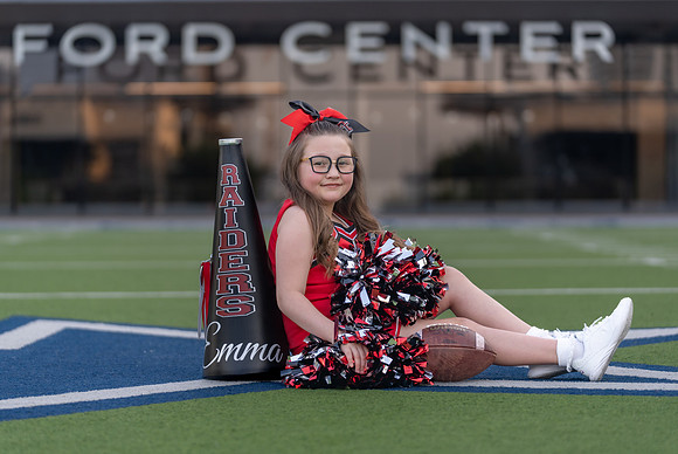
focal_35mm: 121
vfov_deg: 11.3
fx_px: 2287
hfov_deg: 16.9
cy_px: 227
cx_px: 346
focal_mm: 116
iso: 250
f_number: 2.8
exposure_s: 1/400
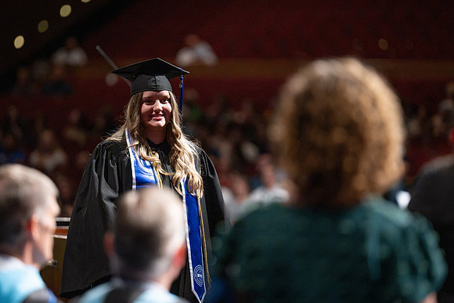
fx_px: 3207
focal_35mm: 254
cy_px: 145
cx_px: 201
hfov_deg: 8.1
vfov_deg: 5.4
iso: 5000
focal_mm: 200
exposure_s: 1/400
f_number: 2.8
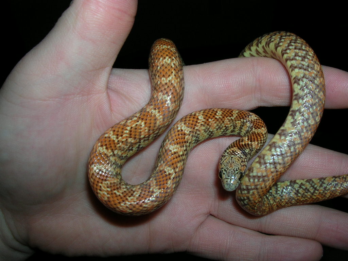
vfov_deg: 40.7
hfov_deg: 52.6
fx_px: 352
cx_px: 174
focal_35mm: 35
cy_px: 130
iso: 50
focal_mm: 5.8
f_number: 5.6
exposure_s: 1/60.1
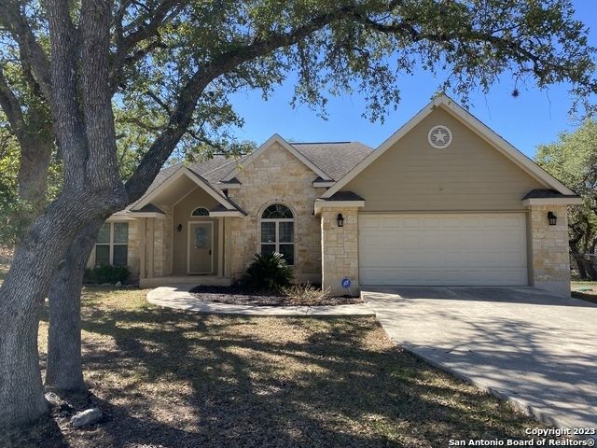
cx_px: 298
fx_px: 448
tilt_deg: +4.8
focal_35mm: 26
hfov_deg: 67.3
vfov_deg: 53.1
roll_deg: -0.6
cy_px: 224
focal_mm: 4.25
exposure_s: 1/1082
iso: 32
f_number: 1.8
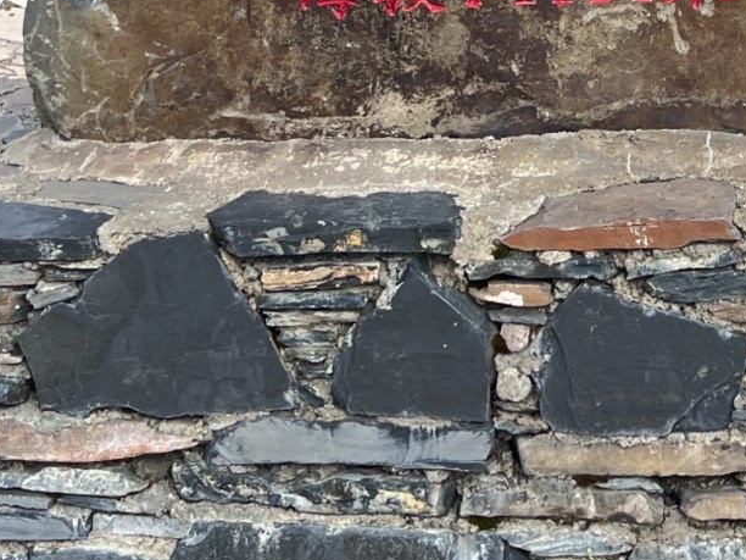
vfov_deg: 15.7
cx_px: 734
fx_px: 1875
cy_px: -262
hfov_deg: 21.7
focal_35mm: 87
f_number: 1.5
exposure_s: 1/1266
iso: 50
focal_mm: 5.7
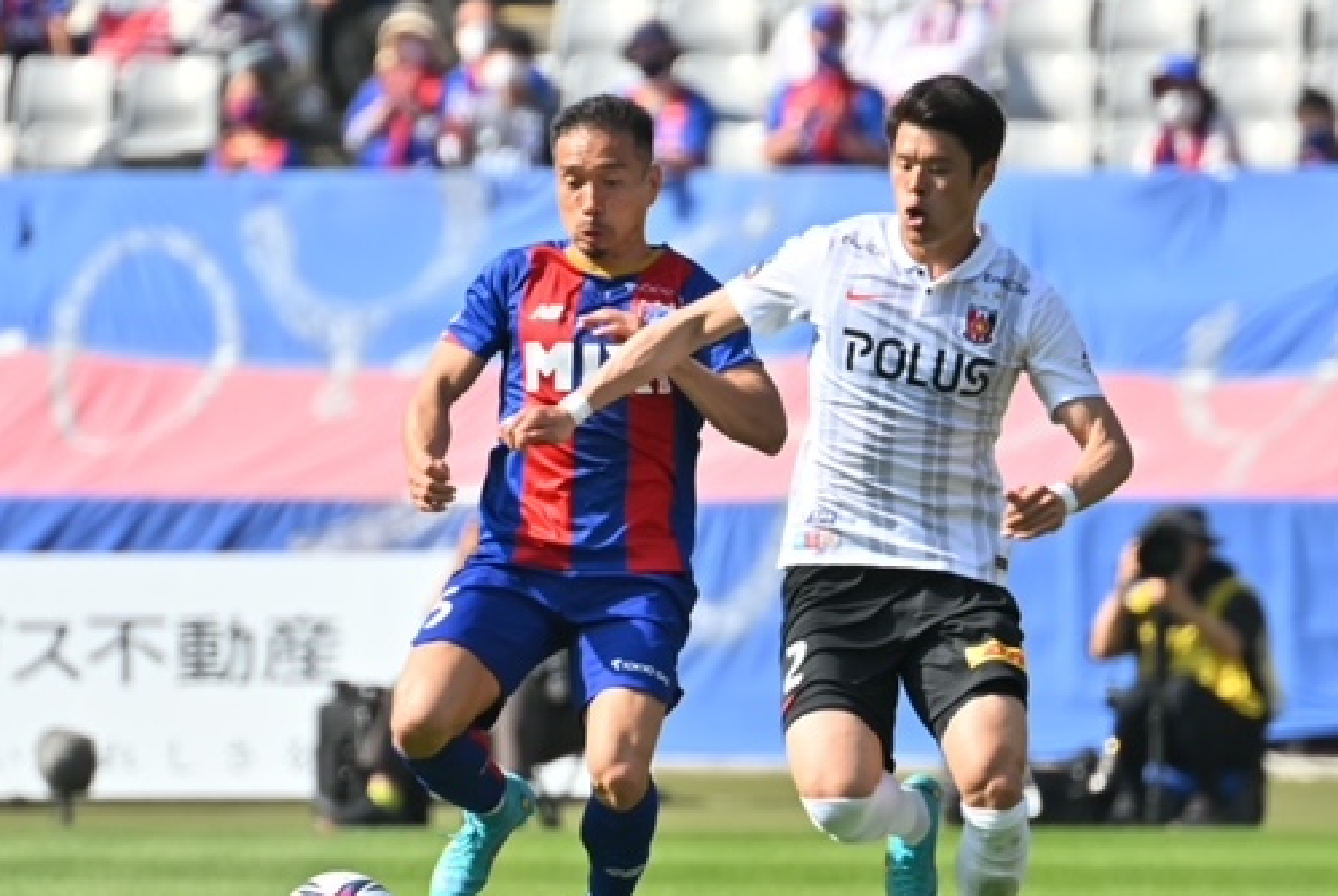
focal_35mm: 513
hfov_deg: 4.0
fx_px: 19089
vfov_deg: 2.7
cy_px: 542
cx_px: 753
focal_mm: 400
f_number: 5.6
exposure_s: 1/1000
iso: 200
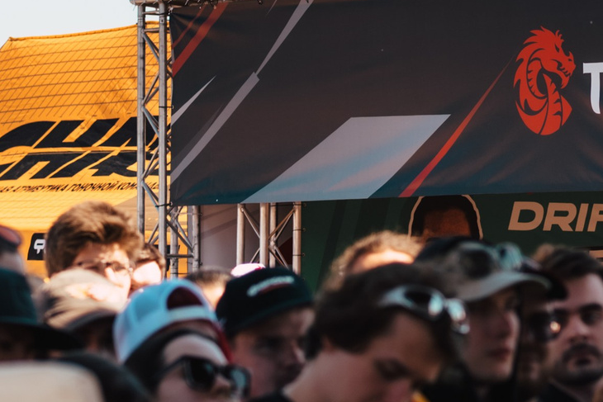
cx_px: 905
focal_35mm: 302
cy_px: 105
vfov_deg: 4.6
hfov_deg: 6.7
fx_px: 5059
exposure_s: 1/500
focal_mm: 85
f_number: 4.5
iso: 100
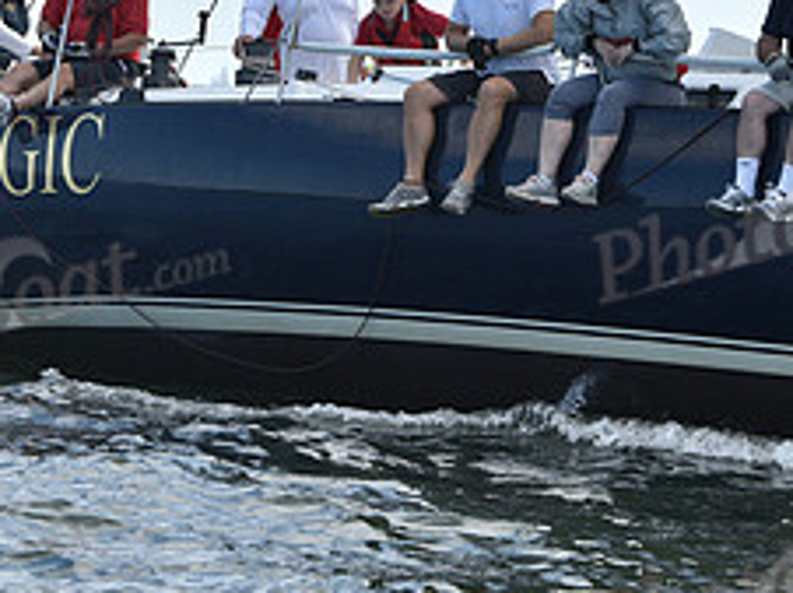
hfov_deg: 7.3
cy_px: 79
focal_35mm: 272
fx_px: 6224
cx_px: 414
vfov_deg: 5.4
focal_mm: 110
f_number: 7.1
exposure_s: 1/1000
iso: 320
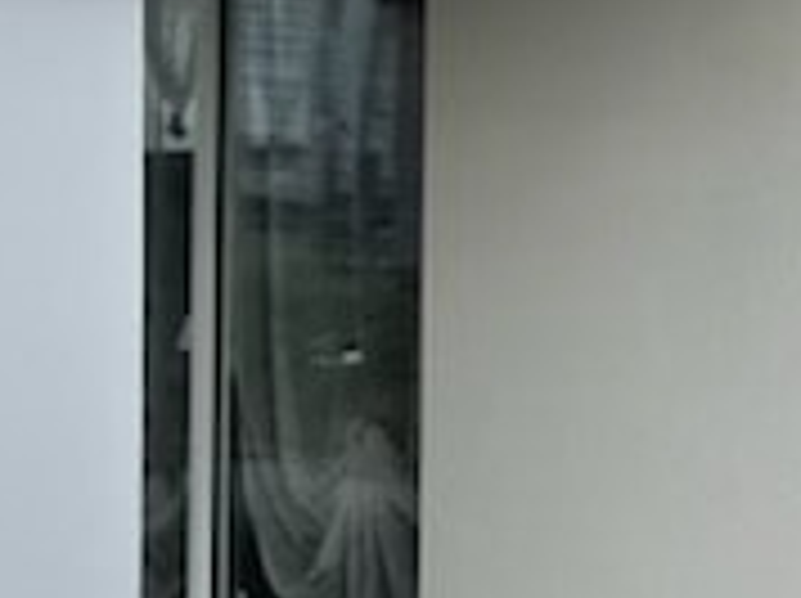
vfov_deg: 12.6
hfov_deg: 16.5
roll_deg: -0.7
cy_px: 81
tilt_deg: -0.3
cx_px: -14
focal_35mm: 117
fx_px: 2704
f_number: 1.6
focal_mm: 4.2
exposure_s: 1/2398
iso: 32
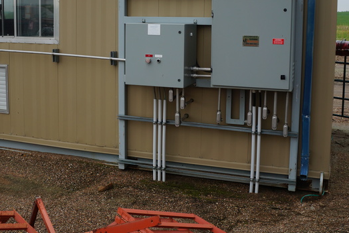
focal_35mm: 46
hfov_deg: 42.7
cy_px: 63
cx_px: 159
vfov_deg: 28.9
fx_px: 446
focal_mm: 20
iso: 100
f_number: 5.6
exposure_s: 1/80
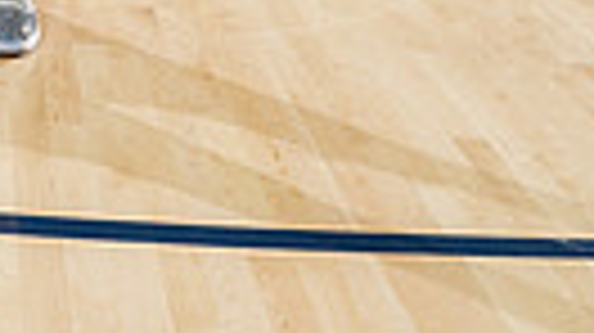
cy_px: -513
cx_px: 108
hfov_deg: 24.3
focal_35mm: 86
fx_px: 1353
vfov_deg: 11.2
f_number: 7.1
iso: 640
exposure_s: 1/250
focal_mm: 24
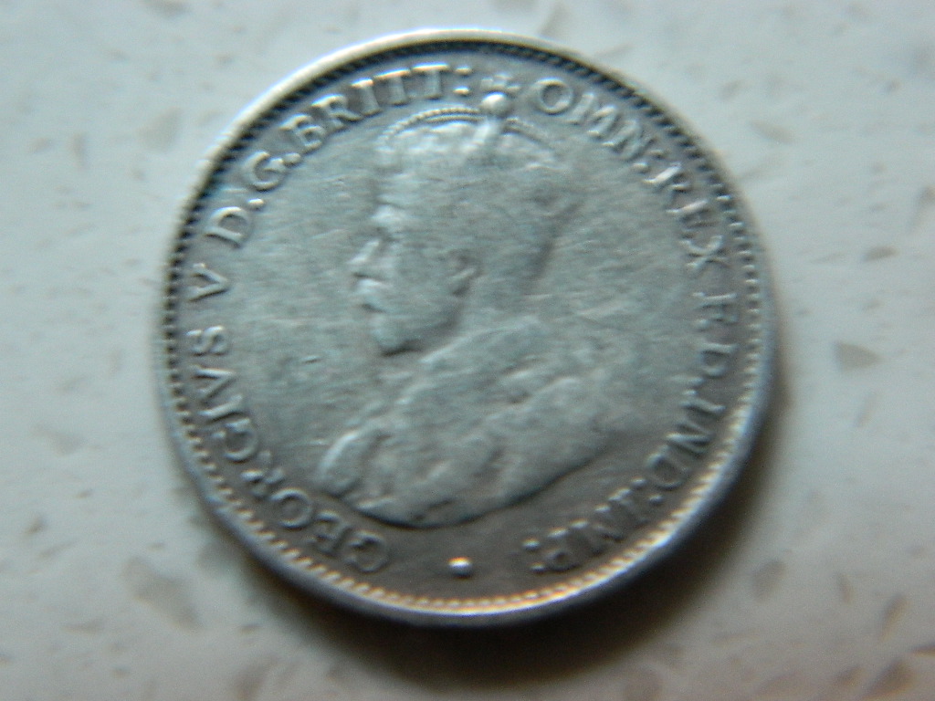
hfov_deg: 19.1
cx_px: 468
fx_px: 2782
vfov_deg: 14.4
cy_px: 350
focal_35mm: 103
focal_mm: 18.6
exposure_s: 1/13
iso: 400
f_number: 4.5
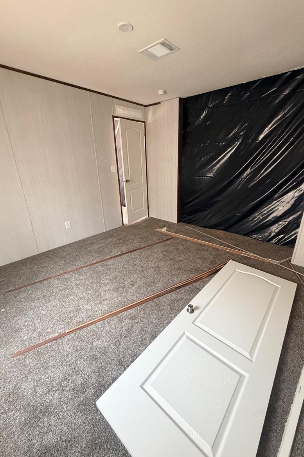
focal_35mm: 15
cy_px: 226
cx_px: 163
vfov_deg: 100.4
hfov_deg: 77.2
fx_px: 190
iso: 400
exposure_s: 1/60
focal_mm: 2.22
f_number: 2.2
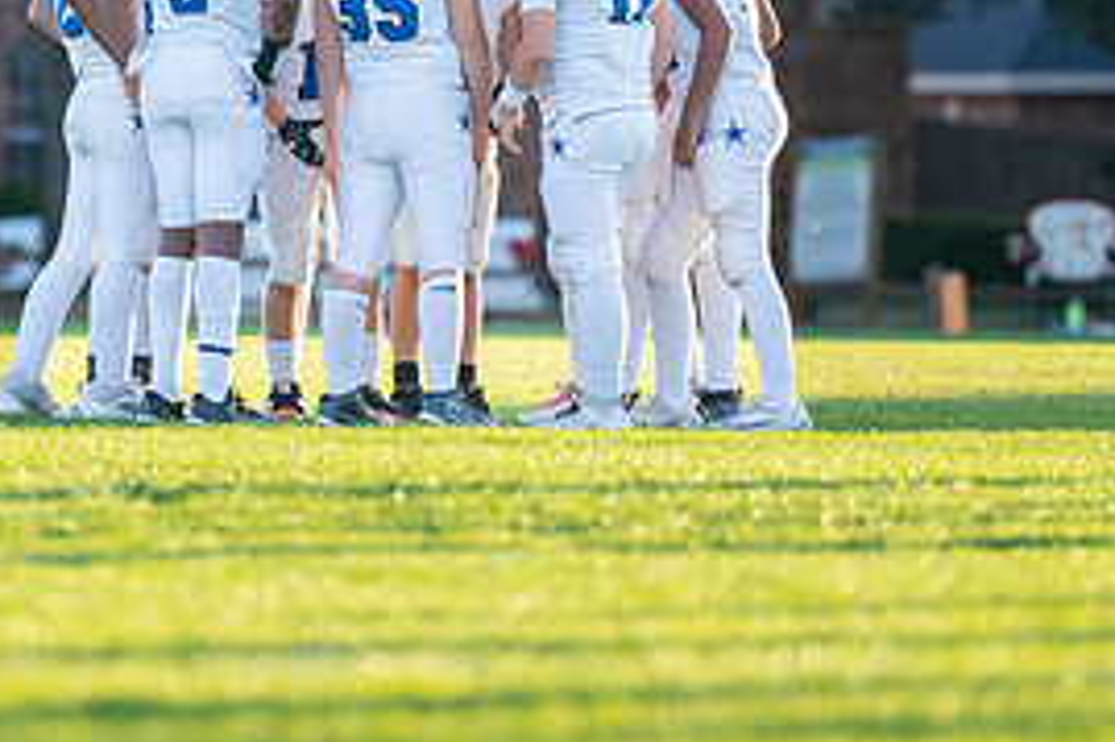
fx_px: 16405
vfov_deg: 2.6
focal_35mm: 530
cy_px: 87
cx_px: 308
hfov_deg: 3.9
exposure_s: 1/1600
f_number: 2.8
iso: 320
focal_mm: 200
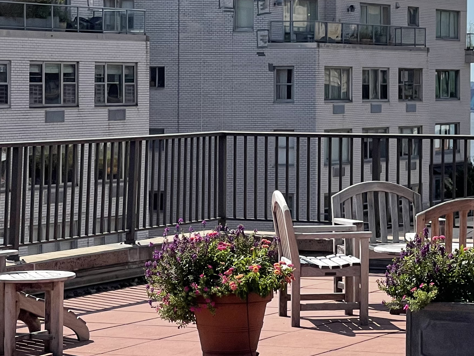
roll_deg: +0.1
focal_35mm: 148
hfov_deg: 13.1
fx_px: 2027
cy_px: 73
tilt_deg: +0.8
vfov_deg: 10.0
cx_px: 495
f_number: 2.2
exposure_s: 1/2016
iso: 20
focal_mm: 7.5
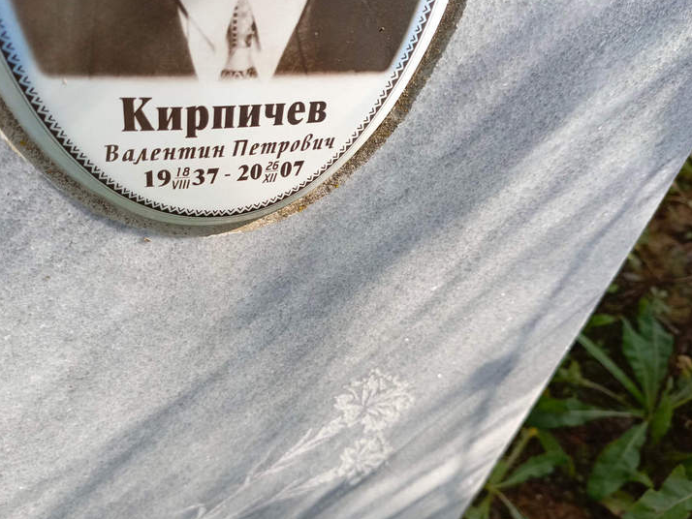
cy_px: 262
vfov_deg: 49.8
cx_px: 323
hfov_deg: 63.4
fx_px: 560
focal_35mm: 28
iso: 118
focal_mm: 4.76
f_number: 1.69
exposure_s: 1/535
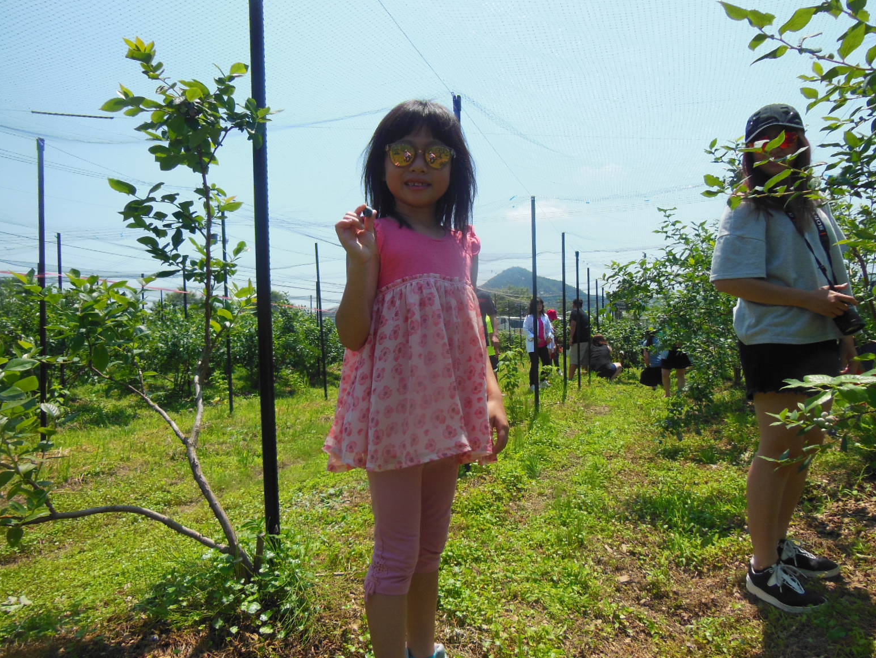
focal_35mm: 26
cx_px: 436
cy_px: 336
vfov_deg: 53.1
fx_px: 658
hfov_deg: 67.3
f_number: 3.5
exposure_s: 1/1000
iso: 125
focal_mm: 4.5
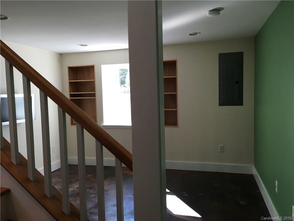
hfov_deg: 61.7
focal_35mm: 29
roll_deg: +1.6
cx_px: 147
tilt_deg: -3.9
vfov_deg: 48.2
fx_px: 246
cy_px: 110
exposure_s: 1/40
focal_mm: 4.15
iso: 25
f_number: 2.2
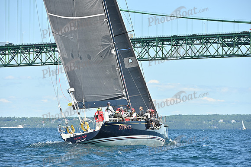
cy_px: 84
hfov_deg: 10.3
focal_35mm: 200
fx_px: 1395
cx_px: 126
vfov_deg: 6.9
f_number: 7.1
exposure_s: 1/1000
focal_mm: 200
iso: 320
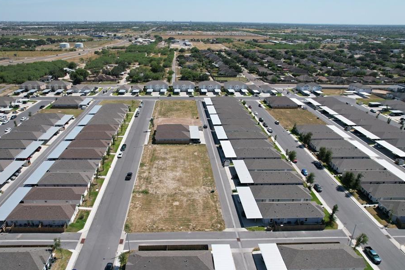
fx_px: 281
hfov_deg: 71.3
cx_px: 182
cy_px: 144
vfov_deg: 51.3
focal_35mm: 25
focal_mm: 8.38
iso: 150
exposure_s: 1/3000
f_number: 2.8
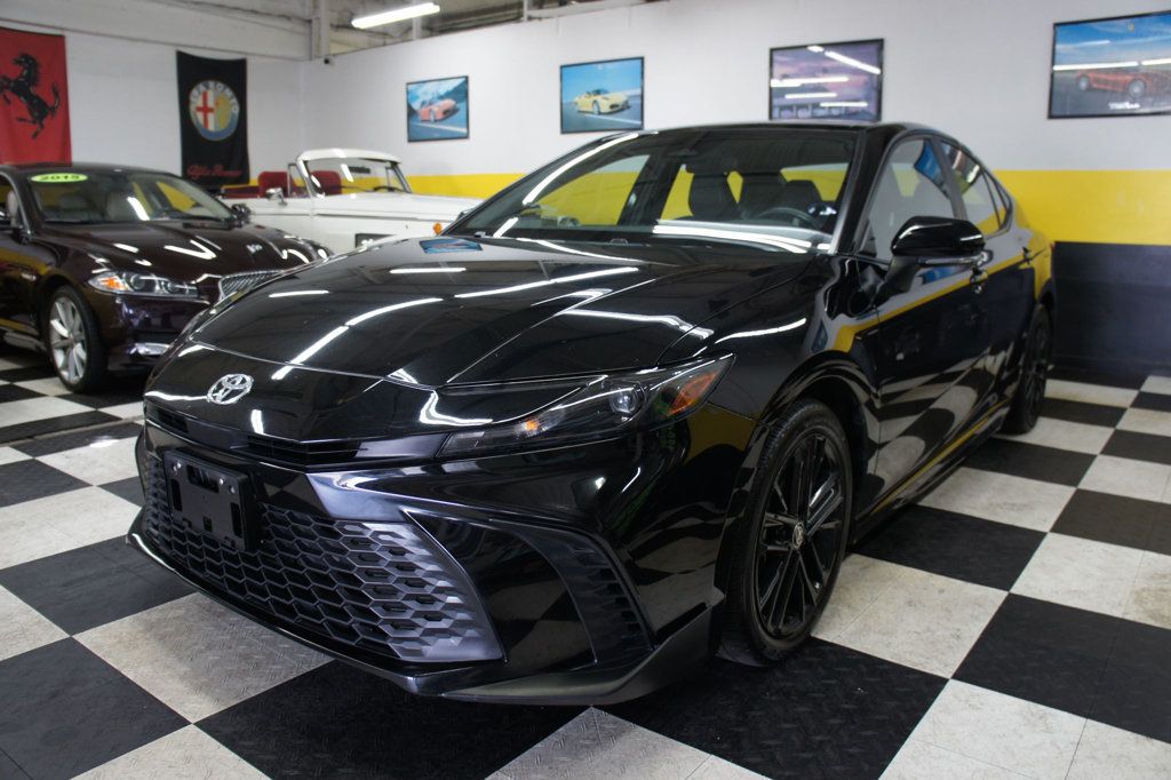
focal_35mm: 27
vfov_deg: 47.9
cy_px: 390
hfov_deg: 67.4
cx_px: 586
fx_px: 878
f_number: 3.5
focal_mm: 18
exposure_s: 1/30
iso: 200
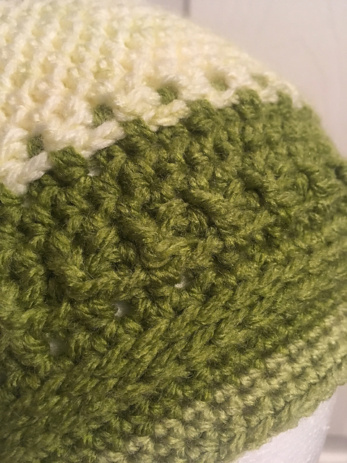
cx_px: 174
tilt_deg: -18.9
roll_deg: -2.3
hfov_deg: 48.2
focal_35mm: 29
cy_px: 232
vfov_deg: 61.7
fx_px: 388
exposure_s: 1/30
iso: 200
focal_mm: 4.15
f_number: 2.2
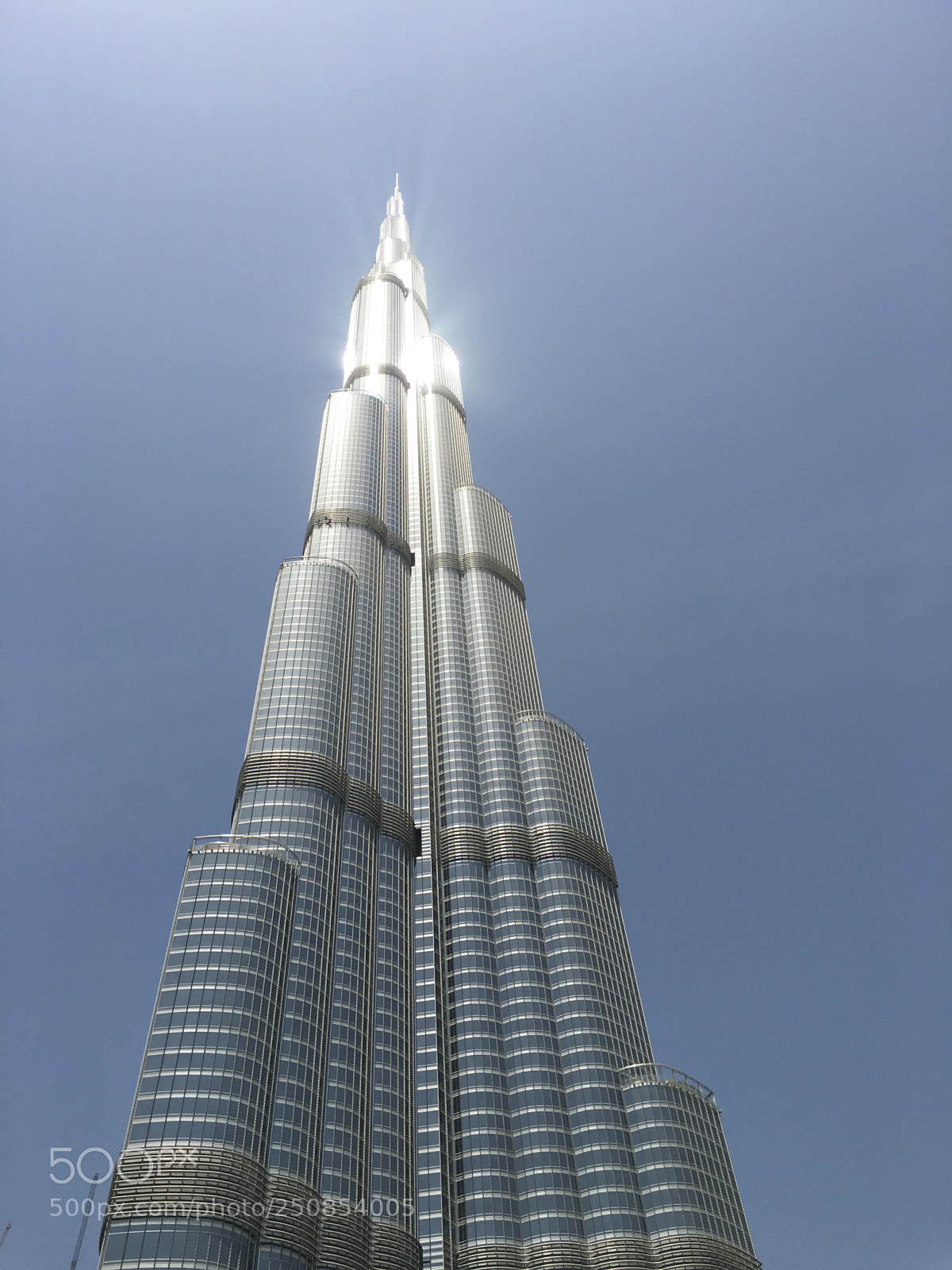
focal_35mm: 29
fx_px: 1063
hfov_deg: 48.2
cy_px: 635
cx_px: 476
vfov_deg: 61.7
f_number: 2.2
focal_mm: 4.15
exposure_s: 1/3205
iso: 25
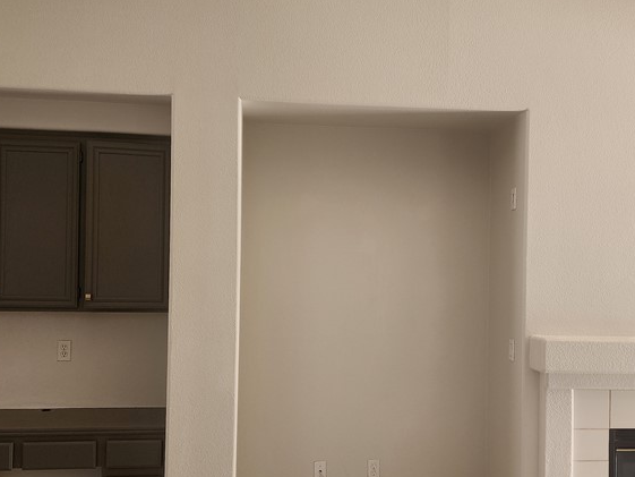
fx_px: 771
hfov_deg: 44.7
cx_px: 346
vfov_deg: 34.3
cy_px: 265
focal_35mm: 42
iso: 160
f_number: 1.8
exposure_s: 1/180
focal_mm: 6.4
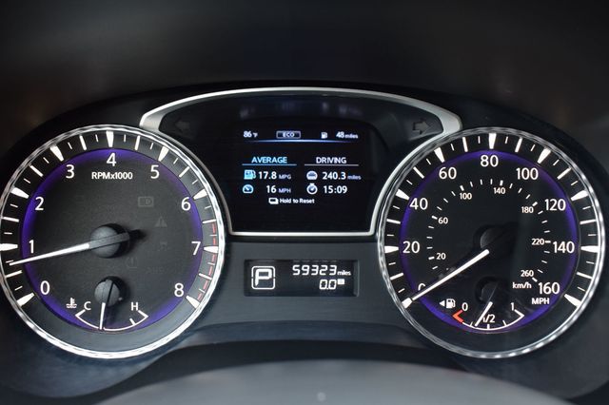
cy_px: 202
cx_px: 304
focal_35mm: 34
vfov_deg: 38.3
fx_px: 583
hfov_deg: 55.1
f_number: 6.3
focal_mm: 23
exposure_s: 1/20
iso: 400
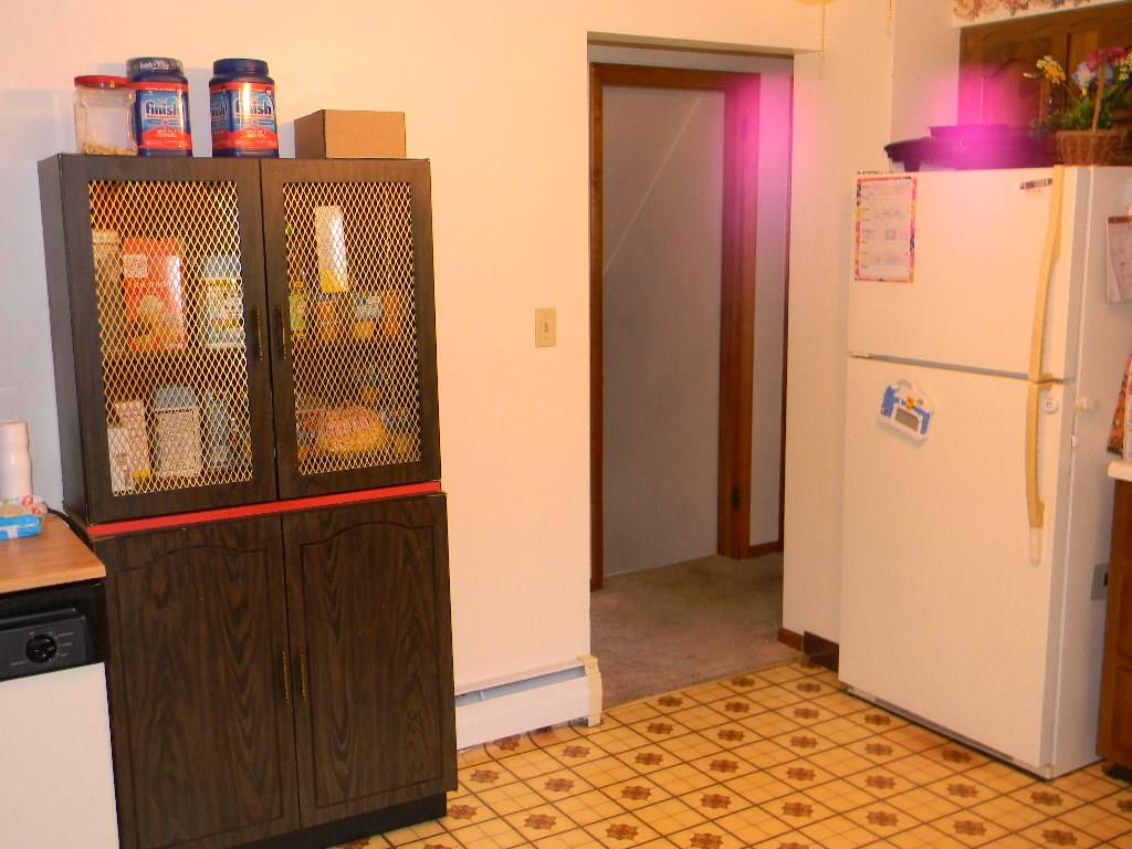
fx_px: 1177
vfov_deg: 39.7
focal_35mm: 36
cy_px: 424
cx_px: 566
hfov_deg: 51.4
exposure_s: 1/30
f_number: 3.7
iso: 200
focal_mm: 6.4
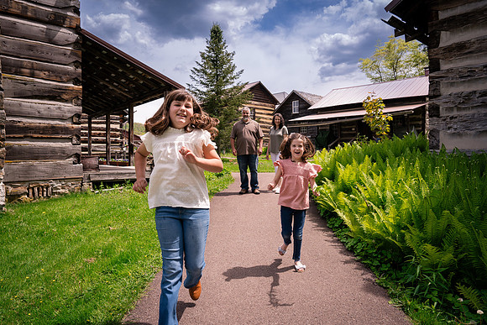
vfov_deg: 53.2
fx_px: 325
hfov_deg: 73.7
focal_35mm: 24
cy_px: 162
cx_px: 244
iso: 100
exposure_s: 1/400
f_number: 5
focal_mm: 24
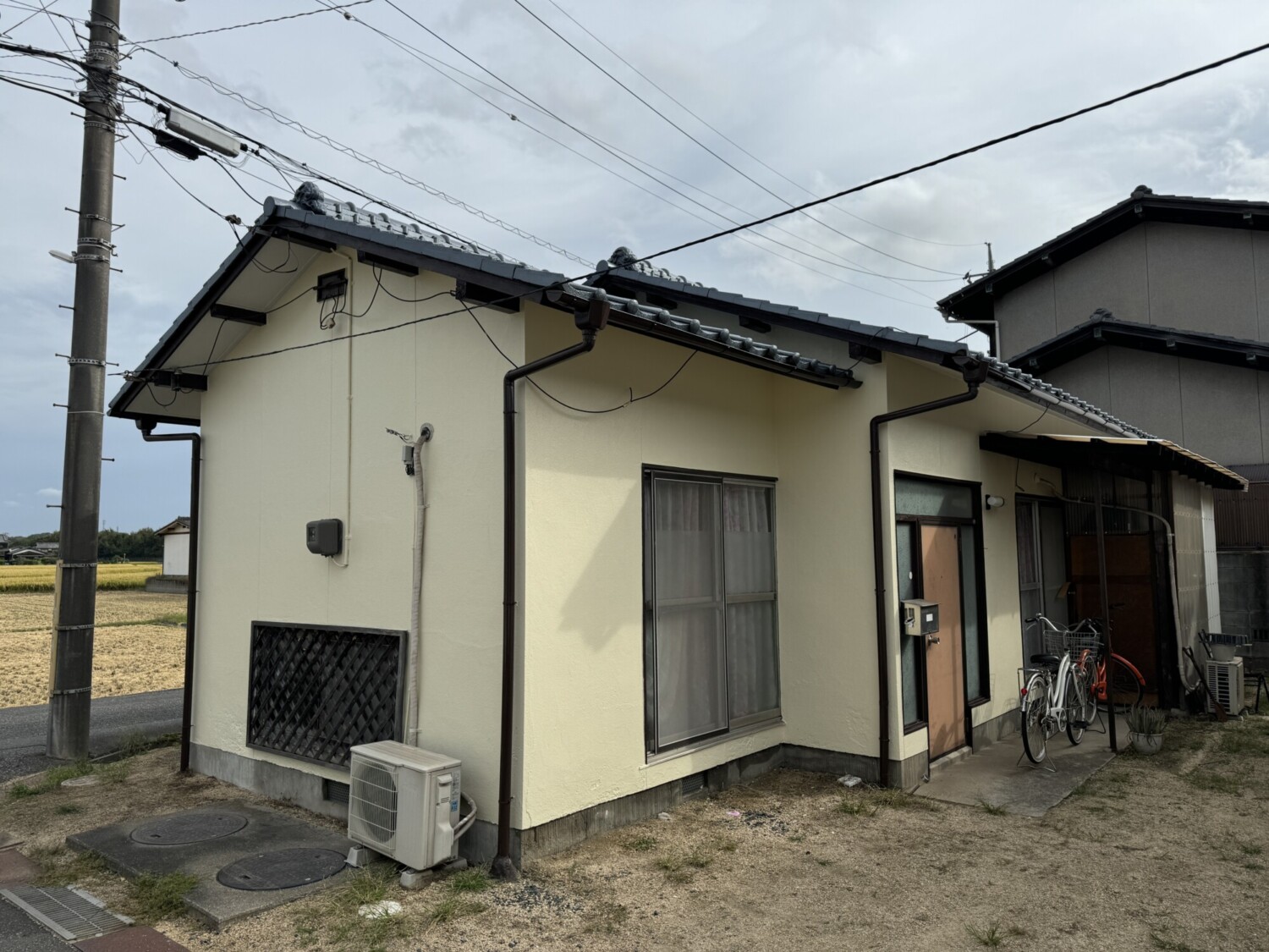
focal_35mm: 24
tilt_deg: +5.6
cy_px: 476
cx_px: 634
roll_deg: +0.4
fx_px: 880
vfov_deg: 56.8
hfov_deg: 71.6
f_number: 1.78
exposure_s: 1/5348
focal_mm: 6.76
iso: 80
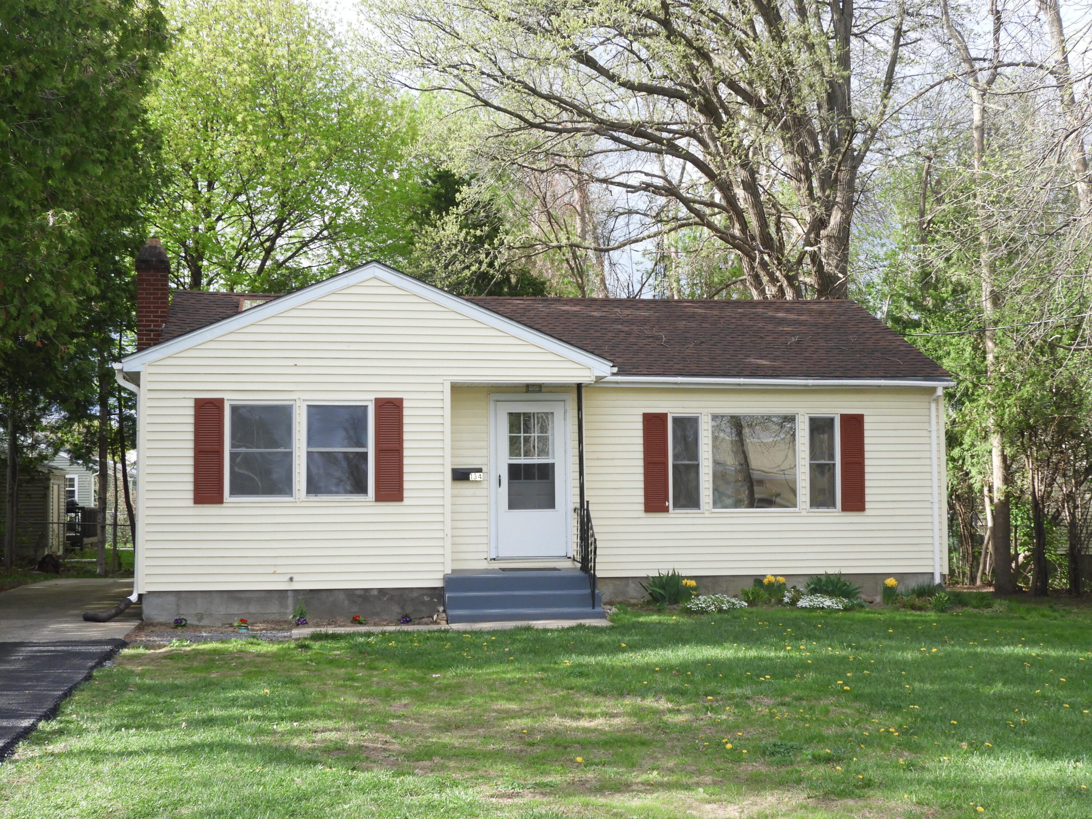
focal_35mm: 50
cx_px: 546
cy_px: 410
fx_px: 1577
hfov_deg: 38.2
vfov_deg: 29.1
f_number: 4
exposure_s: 1/250
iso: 140
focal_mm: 9
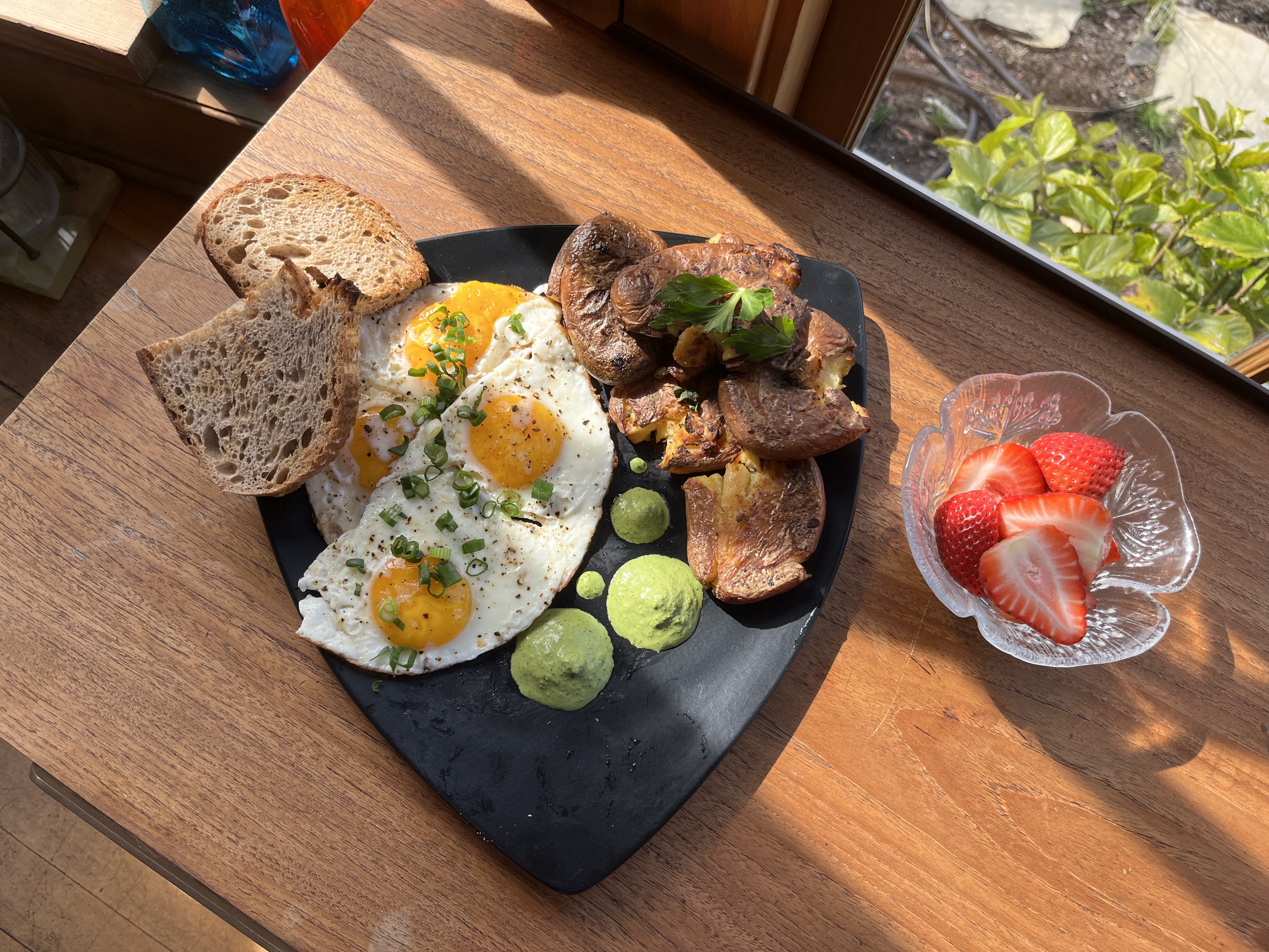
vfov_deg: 53.1
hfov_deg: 67.3
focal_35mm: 26
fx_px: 953
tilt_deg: -74.7
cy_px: 476
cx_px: 634
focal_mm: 5.1
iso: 50
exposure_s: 1/569
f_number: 1.6
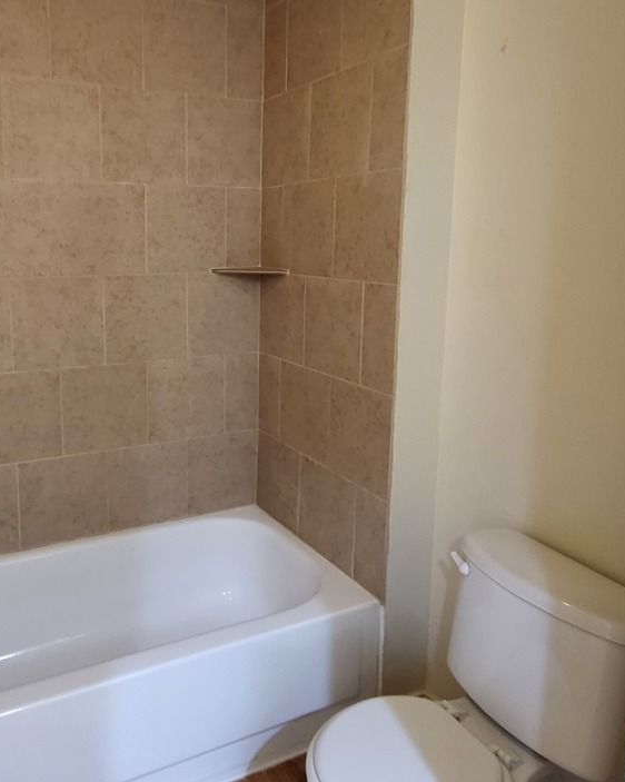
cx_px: 201
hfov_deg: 53.7
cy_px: 338
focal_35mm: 26
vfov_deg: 65.8
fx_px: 601
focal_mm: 1.74
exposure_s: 1/30
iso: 320
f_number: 2.2
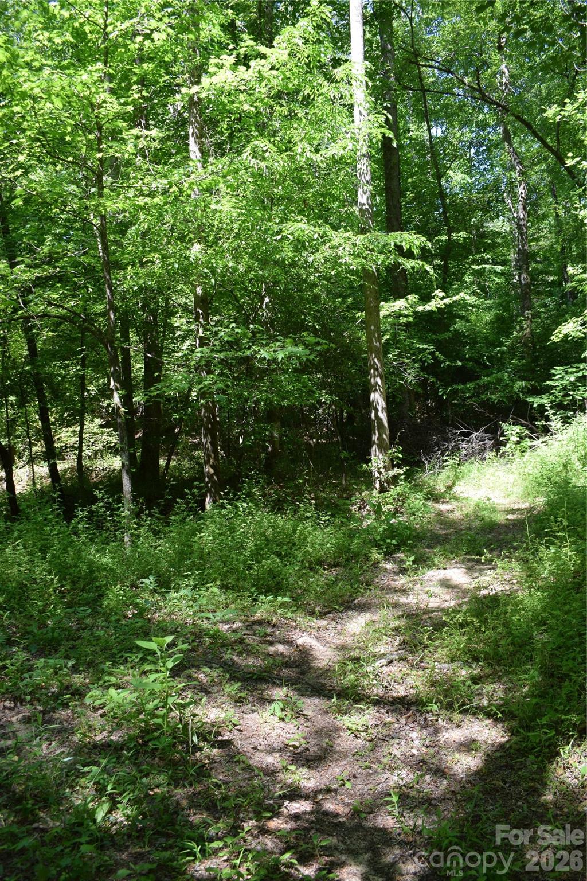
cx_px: 294
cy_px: 440
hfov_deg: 41.7
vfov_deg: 59.5
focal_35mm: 32
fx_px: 770
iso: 400
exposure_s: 1/200
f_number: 7.1
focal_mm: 21
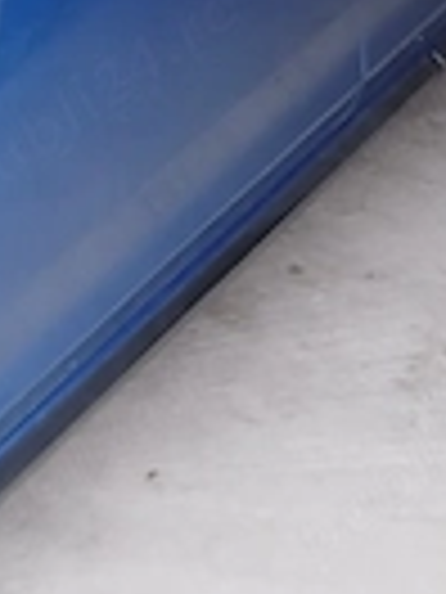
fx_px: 1357
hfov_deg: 17.3
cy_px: -198
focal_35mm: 79
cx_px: -167
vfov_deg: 22.0
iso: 200
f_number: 1.8
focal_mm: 3.98
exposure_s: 1/40.2
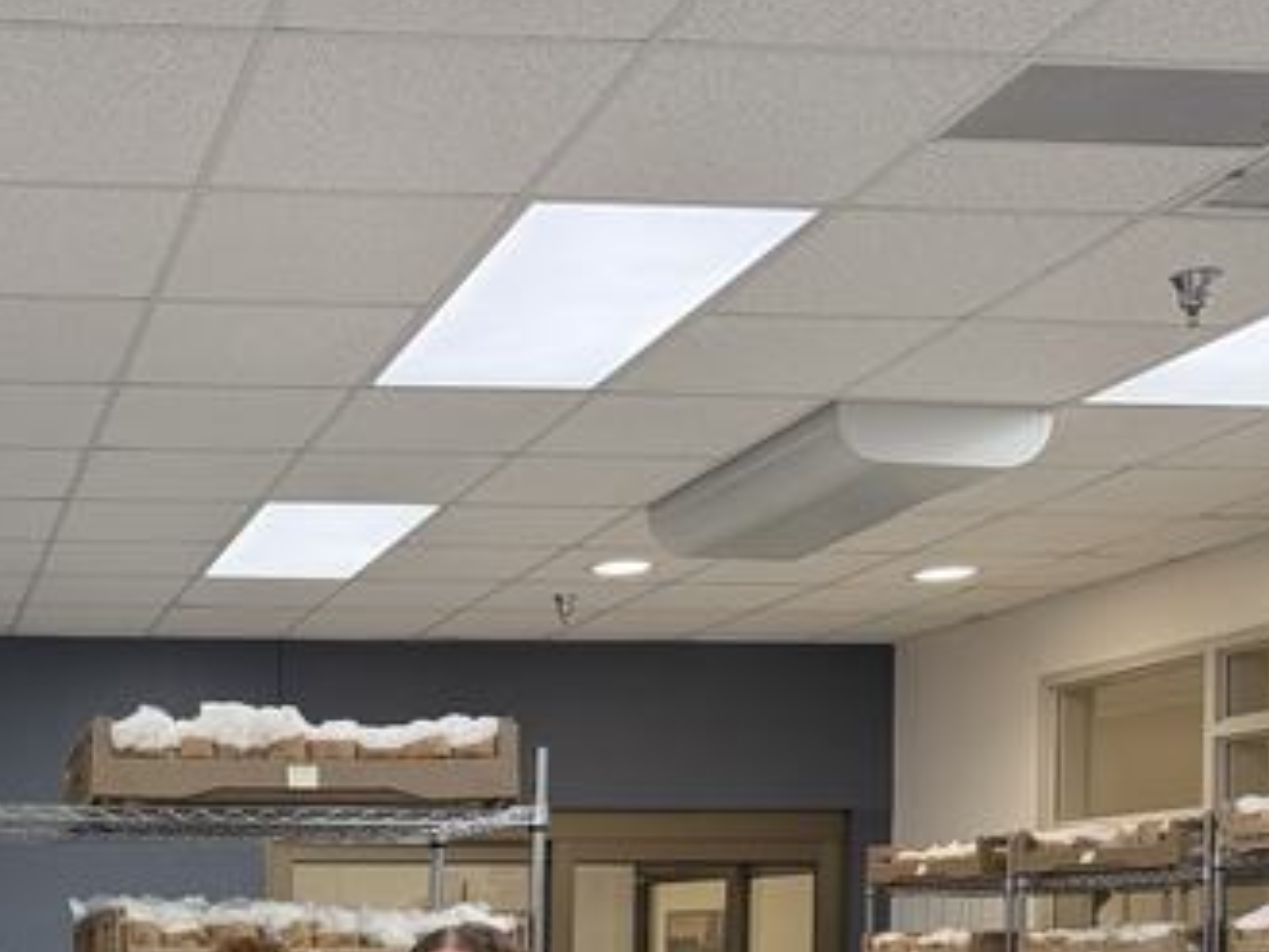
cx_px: -12
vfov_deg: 26.8
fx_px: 1870
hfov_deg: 34.0
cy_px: 989
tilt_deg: -1.7
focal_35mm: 51
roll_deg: +0.0
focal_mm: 6.76
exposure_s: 1/182
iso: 200
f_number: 1.78
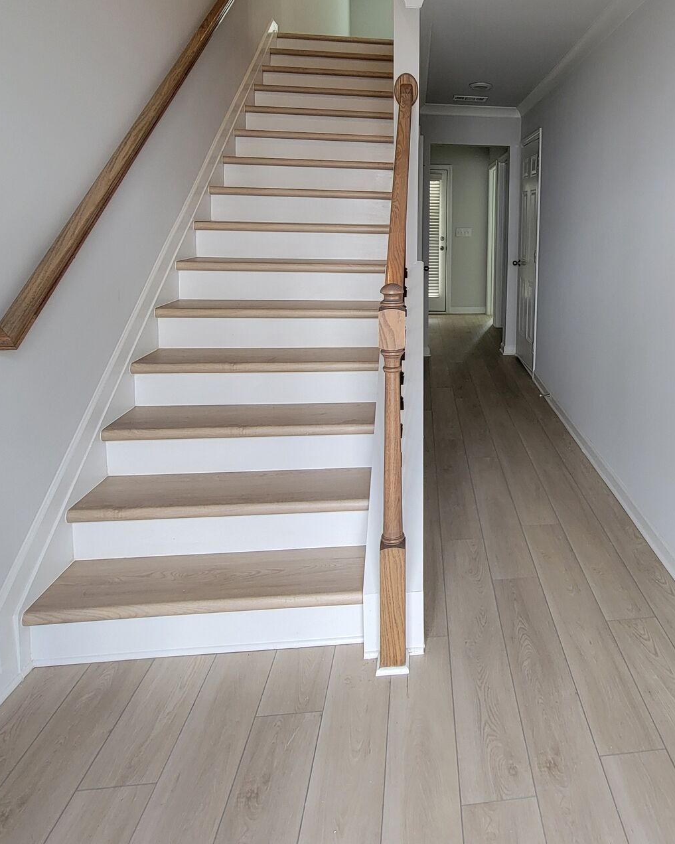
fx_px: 574
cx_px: 516
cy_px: 276
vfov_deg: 70.3
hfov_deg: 57.4
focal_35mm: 23
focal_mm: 2.2
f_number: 2.2
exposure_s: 1/120
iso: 80
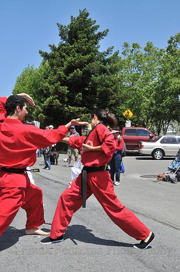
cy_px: 136
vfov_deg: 48.0
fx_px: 305
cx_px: 90
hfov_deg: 32.9
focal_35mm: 40
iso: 400
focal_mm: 27
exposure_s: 1/250
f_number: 16
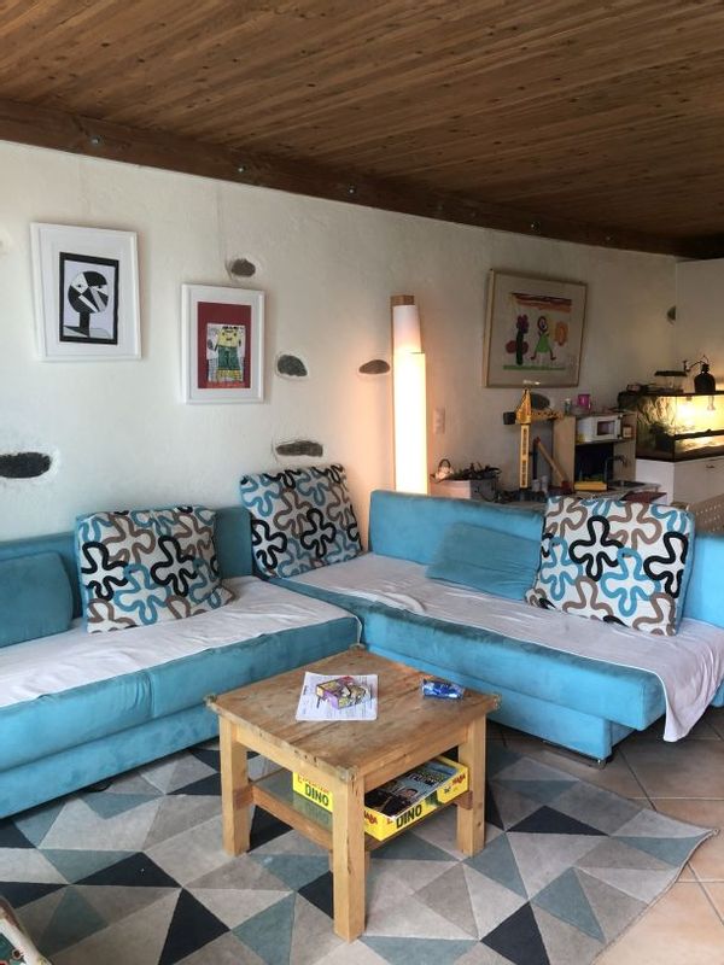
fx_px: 781
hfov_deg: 49.7
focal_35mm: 28
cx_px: 362
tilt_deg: -7.0
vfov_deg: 63.4
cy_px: 482
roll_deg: +1.1
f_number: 1.8
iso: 40
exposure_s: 1/33
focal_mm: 3.99
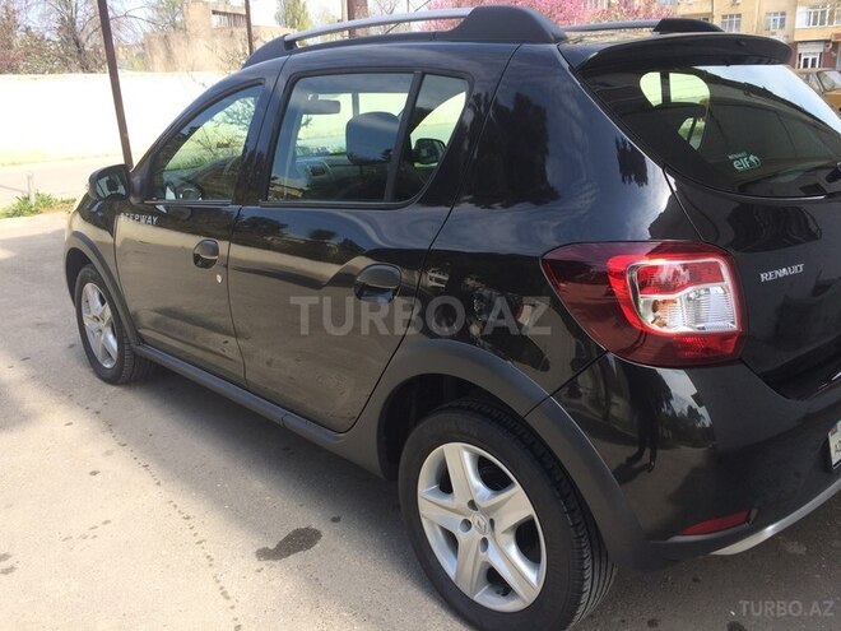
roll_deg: +1.6
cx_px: 420
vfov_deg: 48.2
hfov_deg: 61.7
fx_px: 705
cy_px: 316
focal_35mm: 29
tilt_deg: -18.5
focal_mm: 4.15
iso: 32
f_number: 2.2
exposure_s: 1/695
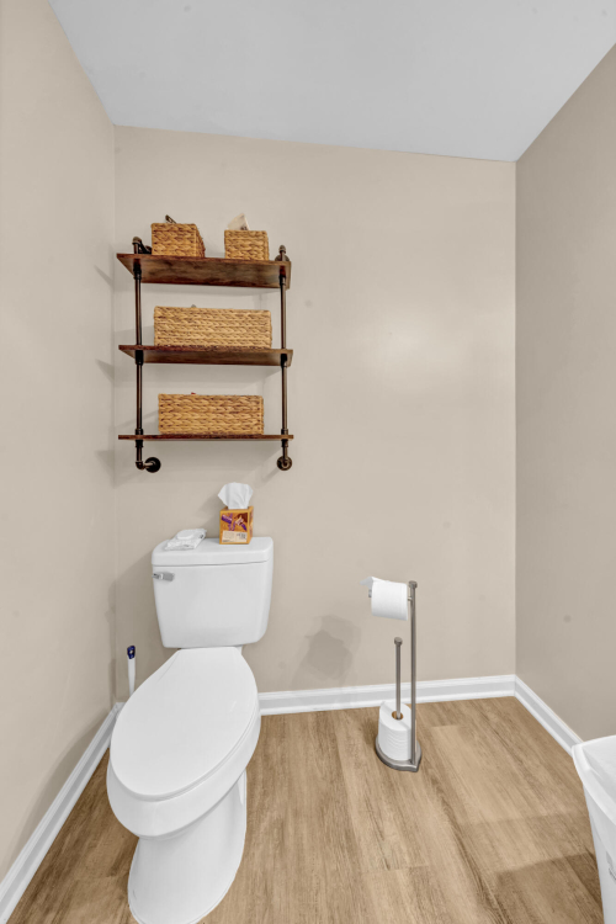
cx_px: 308
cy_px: 462
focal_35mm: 12
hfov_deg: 90.0
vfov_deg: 112.6
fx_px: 308
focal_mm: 12
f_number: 10
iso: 400
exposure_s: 1/2.5
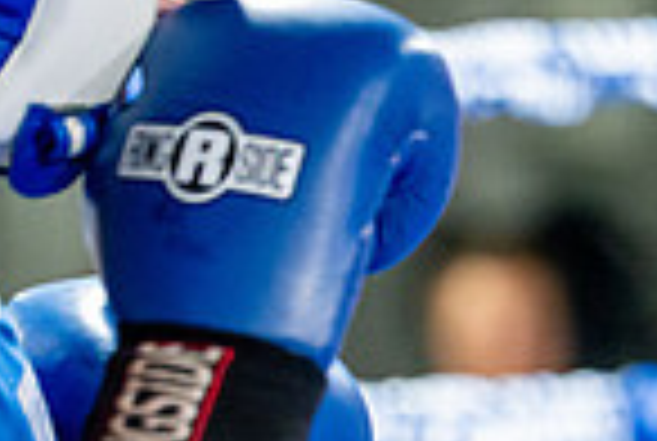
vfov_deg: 2.9
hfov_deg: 4.3
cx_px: 855
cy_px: 673
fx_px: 8778
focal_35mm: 480
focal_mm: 121
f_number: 2
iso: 4000
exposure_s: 1/800
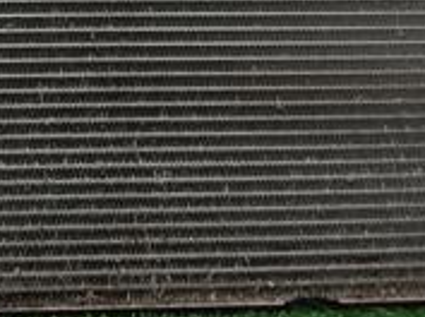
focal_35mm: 87
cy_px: -86
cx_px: 118
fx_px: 1066
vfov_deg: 16.1
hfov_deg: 22.4
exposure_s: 1/33
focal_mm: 5.89
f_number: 1.89
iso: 125
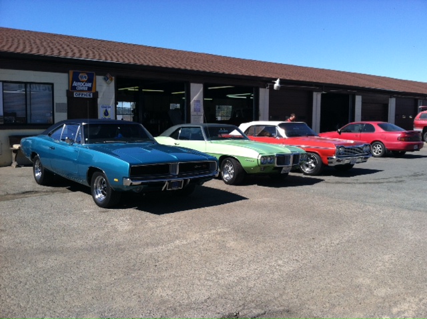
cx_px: 214
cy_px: 160
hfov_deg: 52.7
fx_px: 431
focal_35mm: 35
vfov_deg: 40.6
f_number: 2.8
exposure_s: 1/968
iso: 80
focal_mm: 3.85
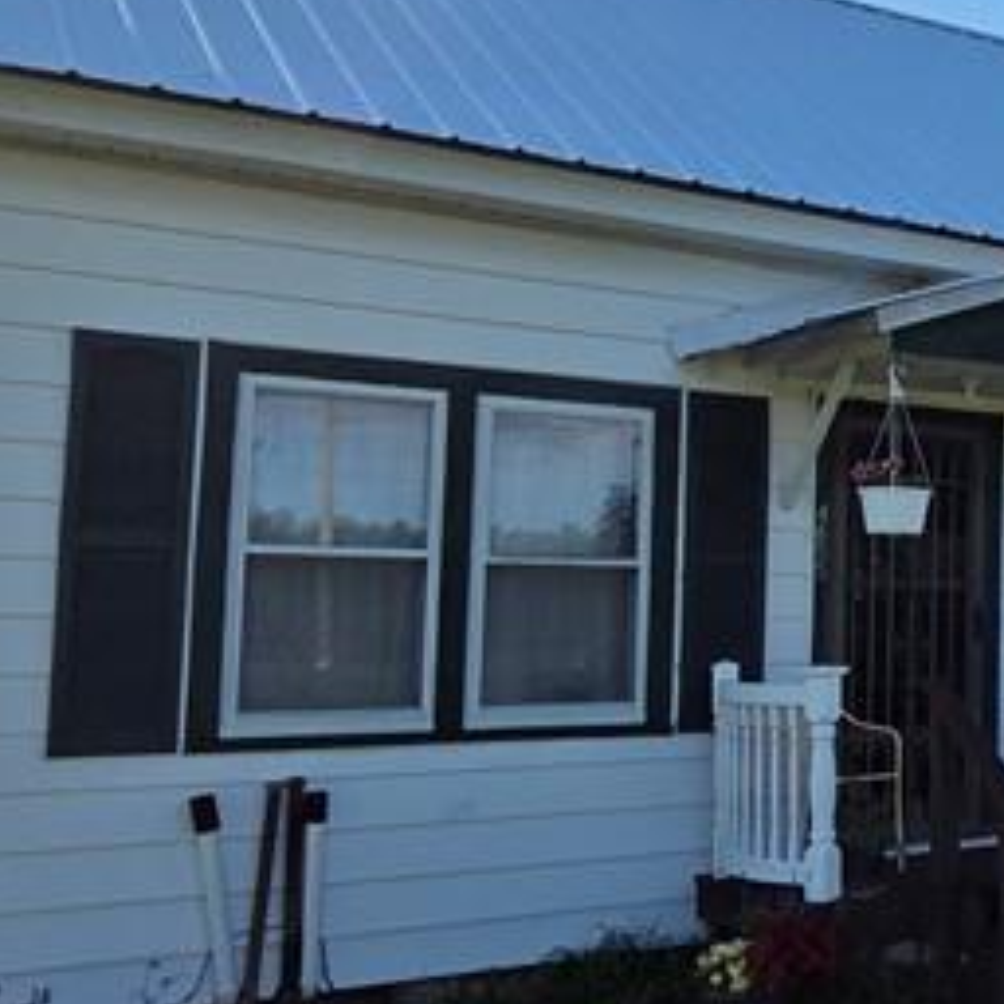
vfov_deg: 36.8
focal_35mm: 46
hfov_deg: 28.6
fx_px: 1509
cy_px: 506
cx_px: 1369
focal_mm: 2.2
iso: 50
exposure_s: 1/2851
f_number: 2.2
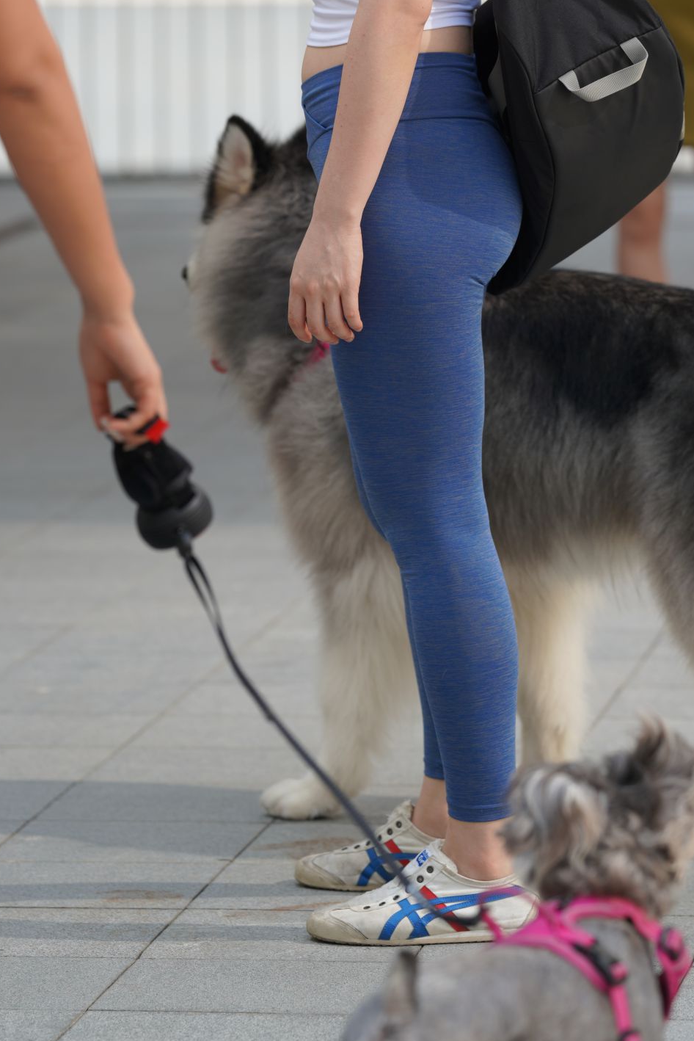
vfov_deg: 9.0
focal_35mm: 227
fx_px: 6560
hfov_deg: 6.1
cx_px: 373
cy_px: 168
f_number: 3.5
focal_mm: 135
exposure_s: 1/640
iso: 160
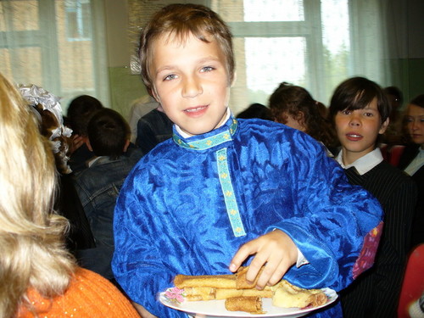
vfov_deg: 38.7
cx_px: 212
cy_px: 159
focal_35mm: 37
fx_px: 453
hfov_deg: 50.1
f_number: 2.8
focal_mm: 6.1
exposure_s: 1/30
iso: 100
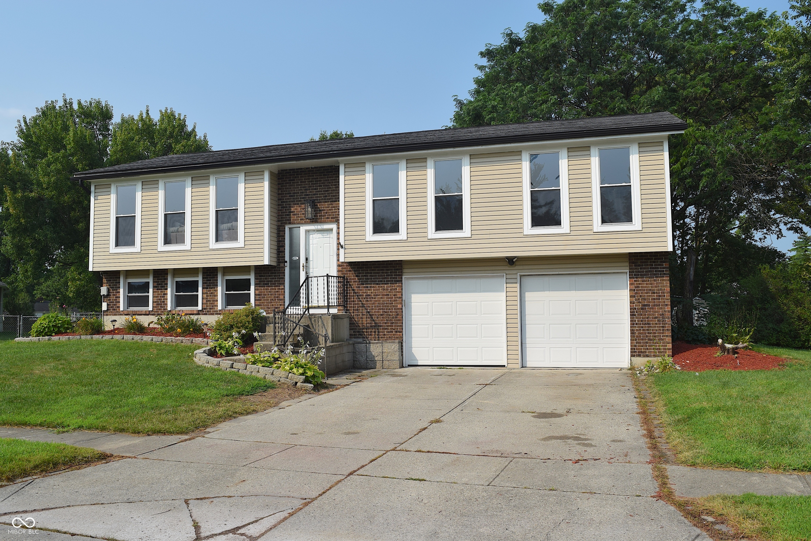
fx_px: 710
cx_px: 406
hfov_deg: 59.5
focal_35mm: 32
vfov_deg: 41.7
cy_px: 270
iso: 200
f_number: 11
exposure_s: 1/500
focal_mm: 21
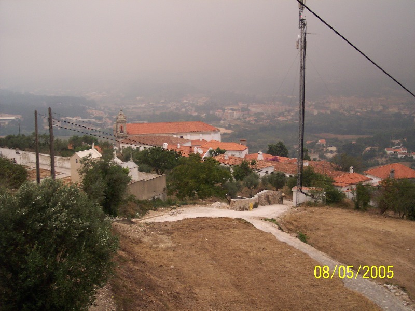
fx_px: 456
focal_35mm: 38
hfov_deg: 49.0
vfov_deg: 37.7
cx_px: 208
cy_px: 156
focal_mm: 8
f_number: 2.8
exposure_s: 1/45
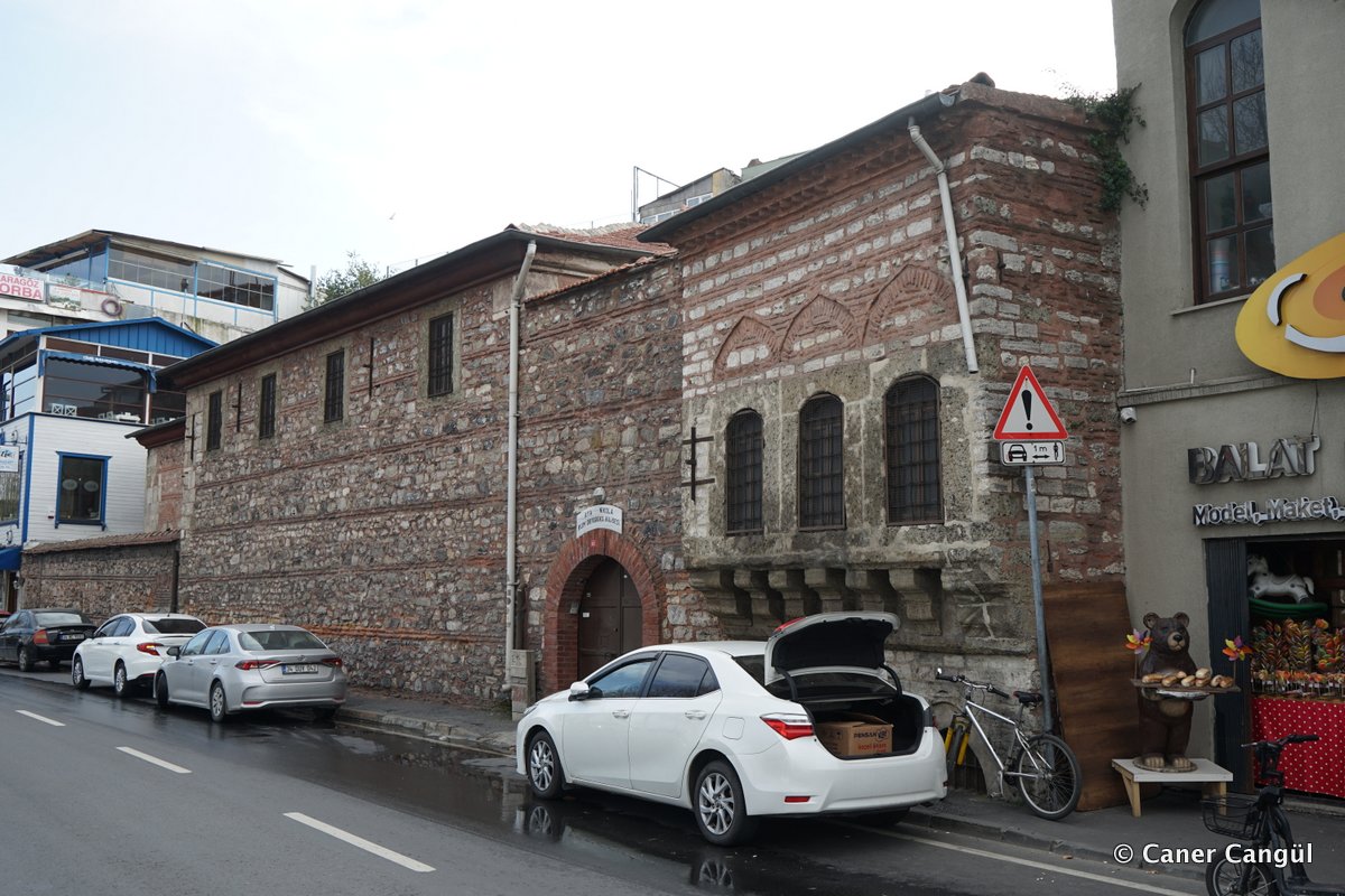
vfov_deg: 40.0
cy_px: 448
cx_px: 672
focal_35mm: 33
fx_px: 1233
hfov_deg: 57.2
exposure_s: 1/200
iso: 100
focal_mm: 33
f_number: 5
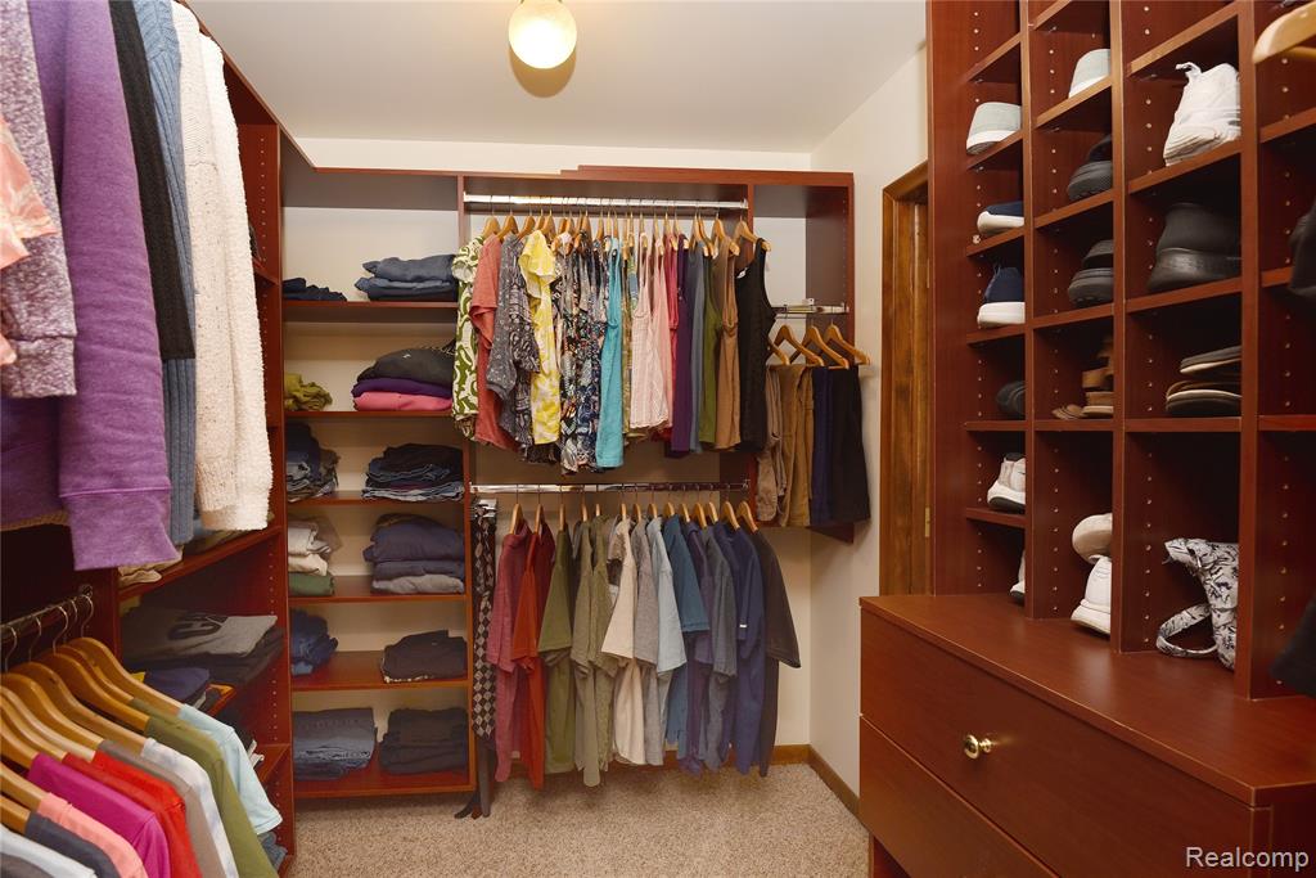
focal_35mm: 17
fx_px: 621
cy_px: 439
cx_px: 658
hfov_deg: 93.3
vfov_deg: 70.5
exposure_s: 1/60
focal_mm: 17
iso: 320
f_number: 6.3
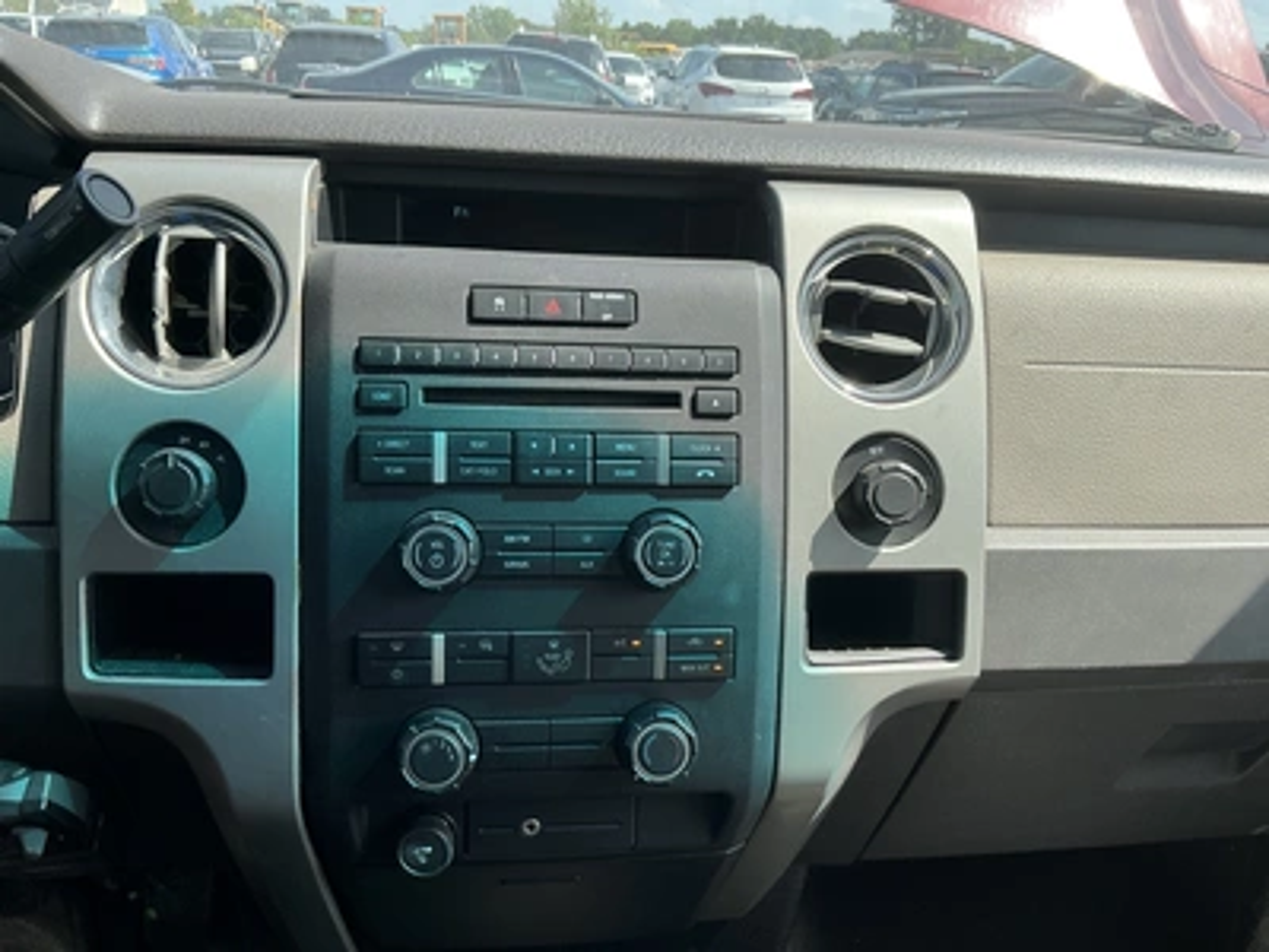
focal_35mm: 28
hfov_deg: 63.4
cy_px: 476
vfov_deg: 49.7
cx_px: 634
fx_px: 1026
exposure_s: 1/327
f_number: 1.8
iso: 25
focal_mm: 3
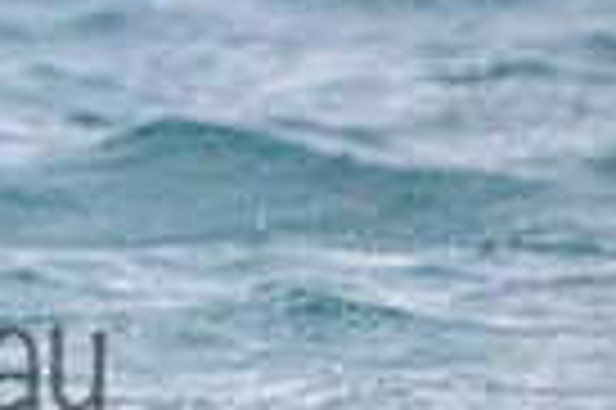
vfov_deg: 0.3
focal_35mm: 4137
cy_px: 117
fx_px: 70704
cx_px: -369
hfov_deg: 0.5
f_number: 11
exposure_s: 1/1250
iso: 10000
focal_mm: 800
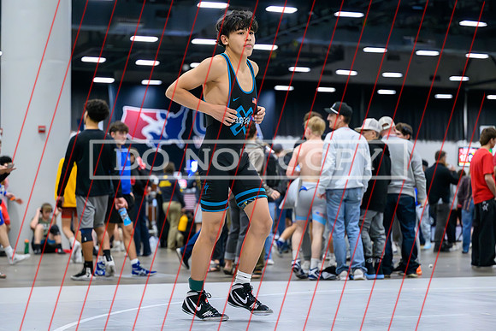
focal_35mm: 81
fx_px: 1114
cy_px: 175
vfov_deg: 16.9
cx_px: 217
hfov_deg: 25.1
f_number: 2.8
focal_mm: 70
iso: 16000
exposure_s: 1/800
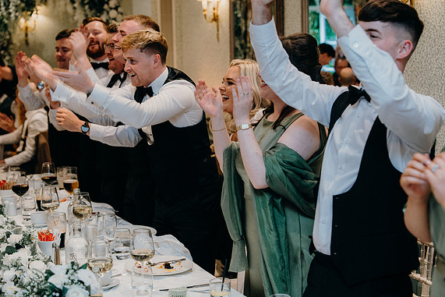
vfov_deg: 20.3
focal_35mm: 67
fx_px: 828
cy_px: 148
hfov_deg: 30.1
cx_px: 221
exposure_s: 1/160
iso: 2500
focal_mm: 66
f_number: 3.5
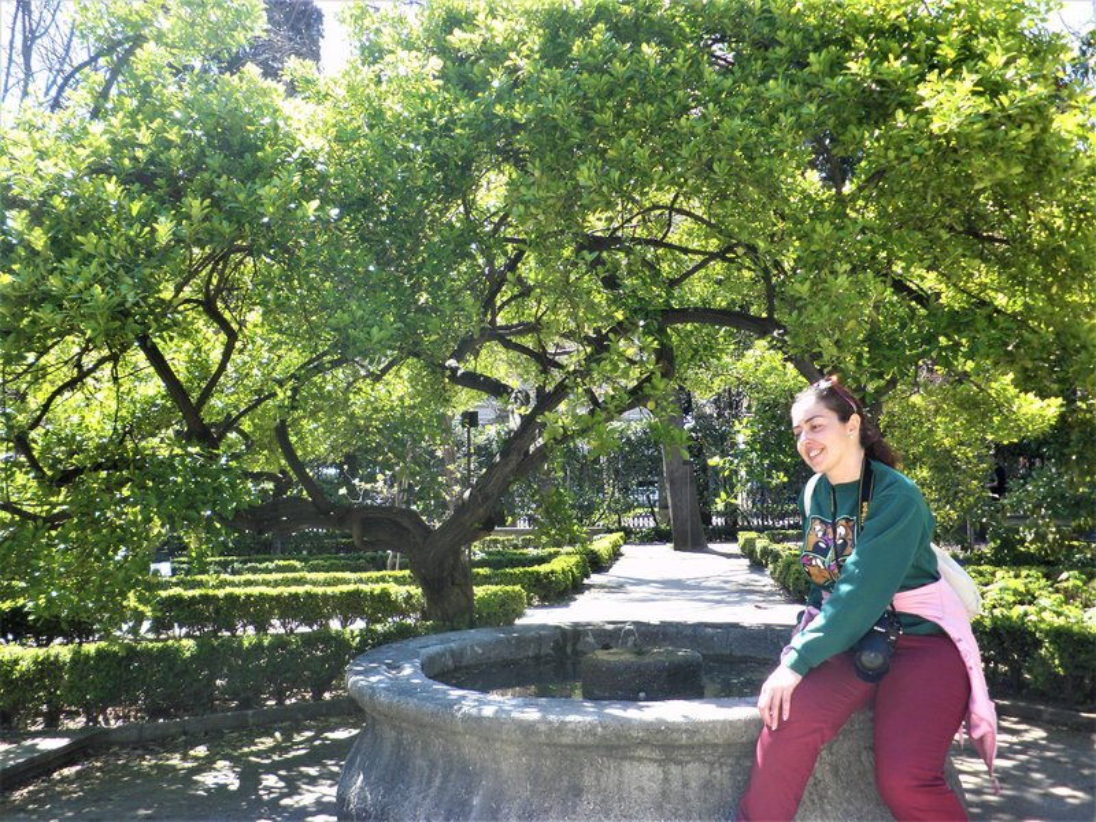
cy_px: 411
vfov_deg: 39.7
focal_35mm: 36
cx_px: 548
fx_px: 1140
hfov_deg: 51.4
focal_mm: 6.3
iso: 64
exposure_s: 1/100
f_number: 3.5
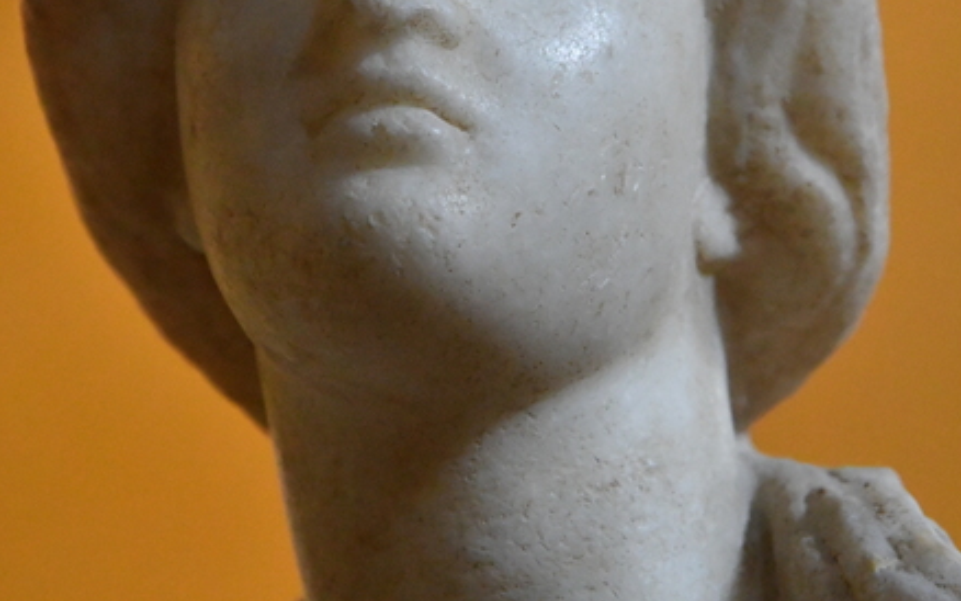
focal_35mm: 212
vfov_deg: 6.2
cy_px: -29
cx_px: 480
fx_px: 5554
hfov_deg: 9.9
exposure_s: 1/200
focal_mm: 92
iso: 8000
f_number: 5.6
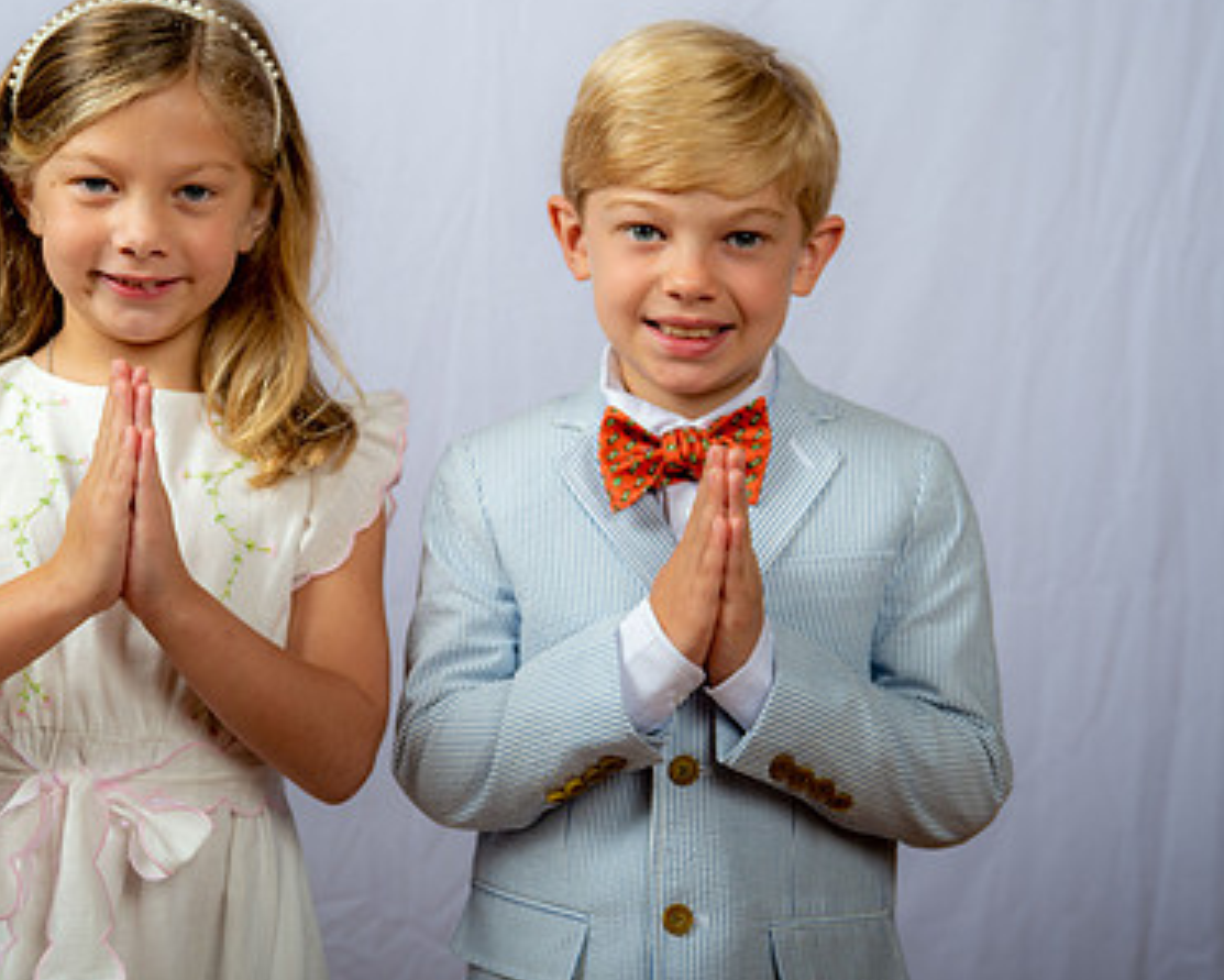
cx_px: 468
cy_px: 455
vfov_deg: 18.1
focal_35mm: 85
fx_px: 3080
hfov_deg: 22.4
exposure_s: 1/200
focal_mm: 58
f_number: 6.3
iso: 250
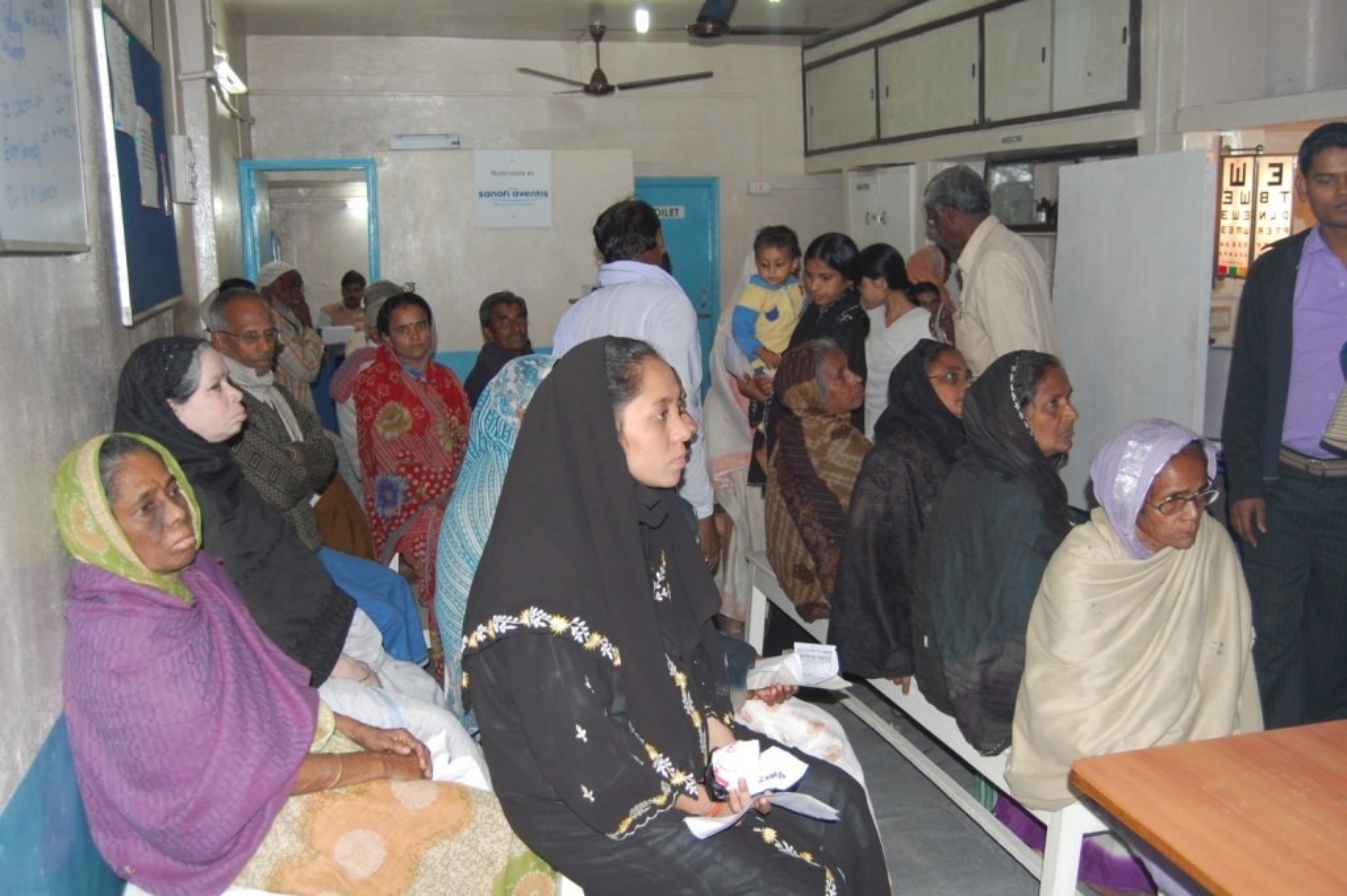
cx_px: 674
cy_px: 448
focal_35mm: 33
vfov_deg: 39.9
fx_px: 1234
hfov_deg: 57.3
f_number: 3.8
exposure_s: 1/60
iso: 400
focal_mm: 22
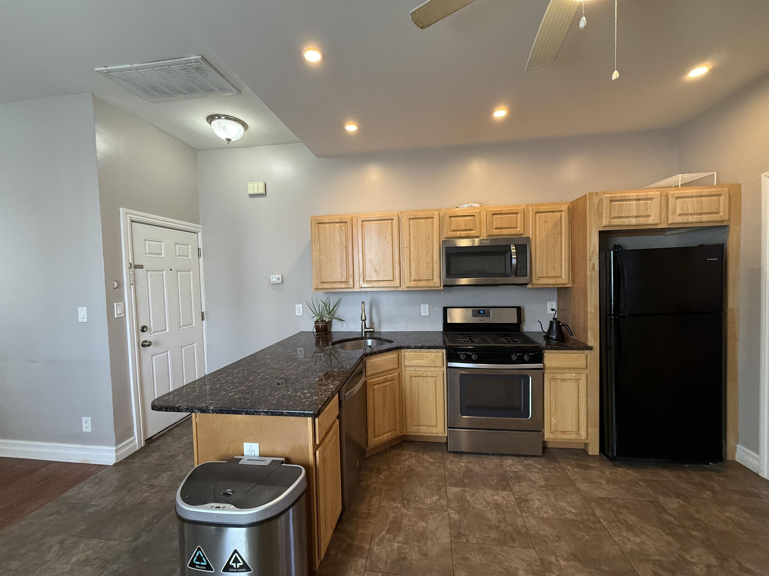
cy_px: 288
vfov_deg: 85.7
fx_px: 311
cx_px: 384
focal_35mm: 14
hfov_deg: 102.1
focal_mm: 2.22
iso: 320
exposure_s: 1/120
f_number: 2.2
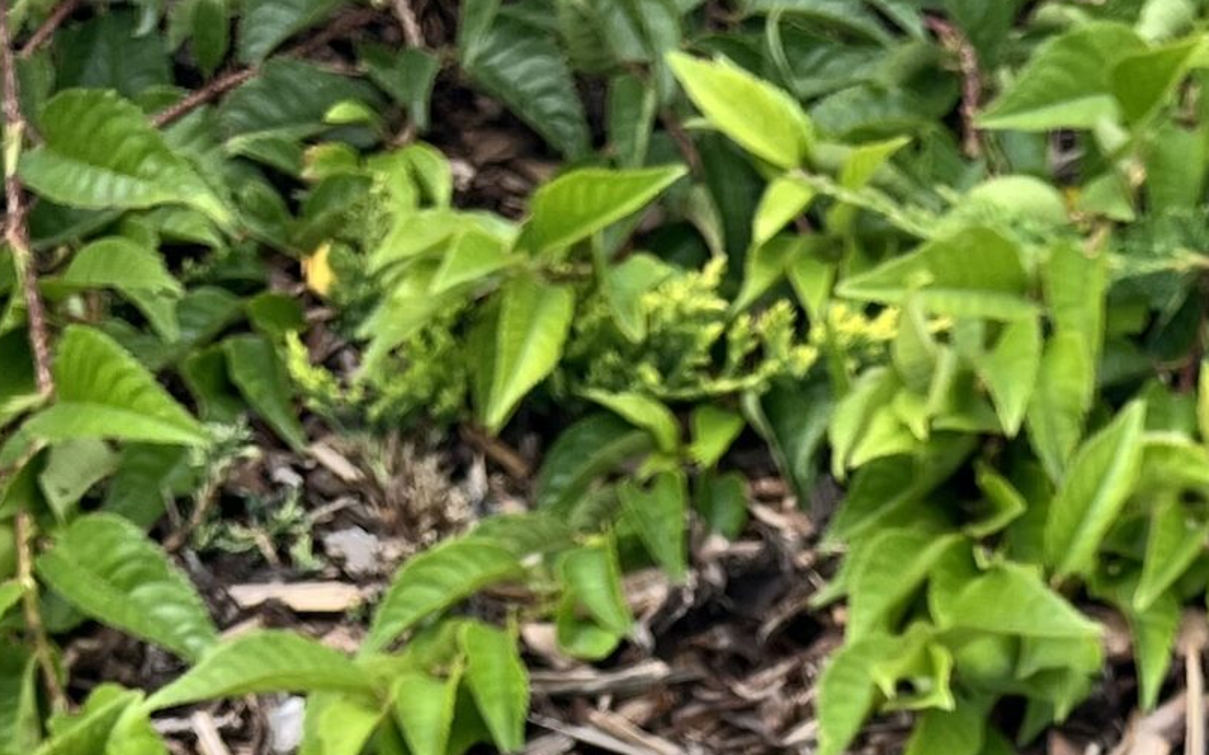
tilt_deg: -40.5
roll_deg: -1.9
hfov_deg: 22.6
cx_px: 1212
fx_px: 2899
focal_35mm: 88
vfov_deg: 12.5
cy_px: 1658
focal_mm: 5.1
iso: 50
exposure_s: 1/1066
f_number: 1.6
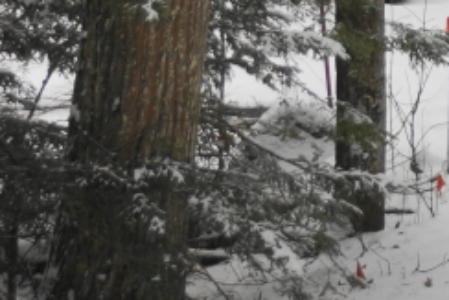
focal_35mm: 215
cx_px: 811
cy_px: 156
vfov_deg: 6.4
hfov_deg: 9.1
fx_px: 2684
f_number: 4.5
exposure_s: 1/60
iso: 320
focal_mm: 35
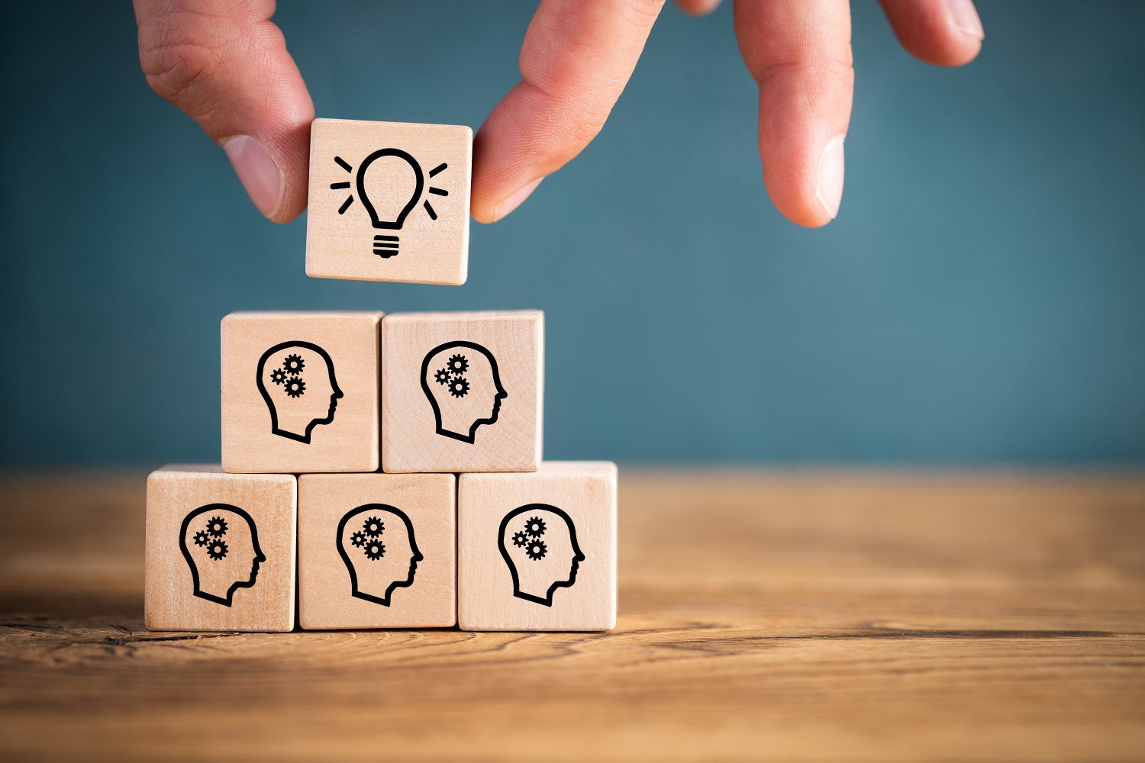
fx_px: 3180
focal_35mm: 100
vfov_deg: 13.7
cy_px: 382
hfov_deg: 20.4
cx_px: 572
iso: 100
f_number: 4
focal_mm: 100
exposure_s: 1/160
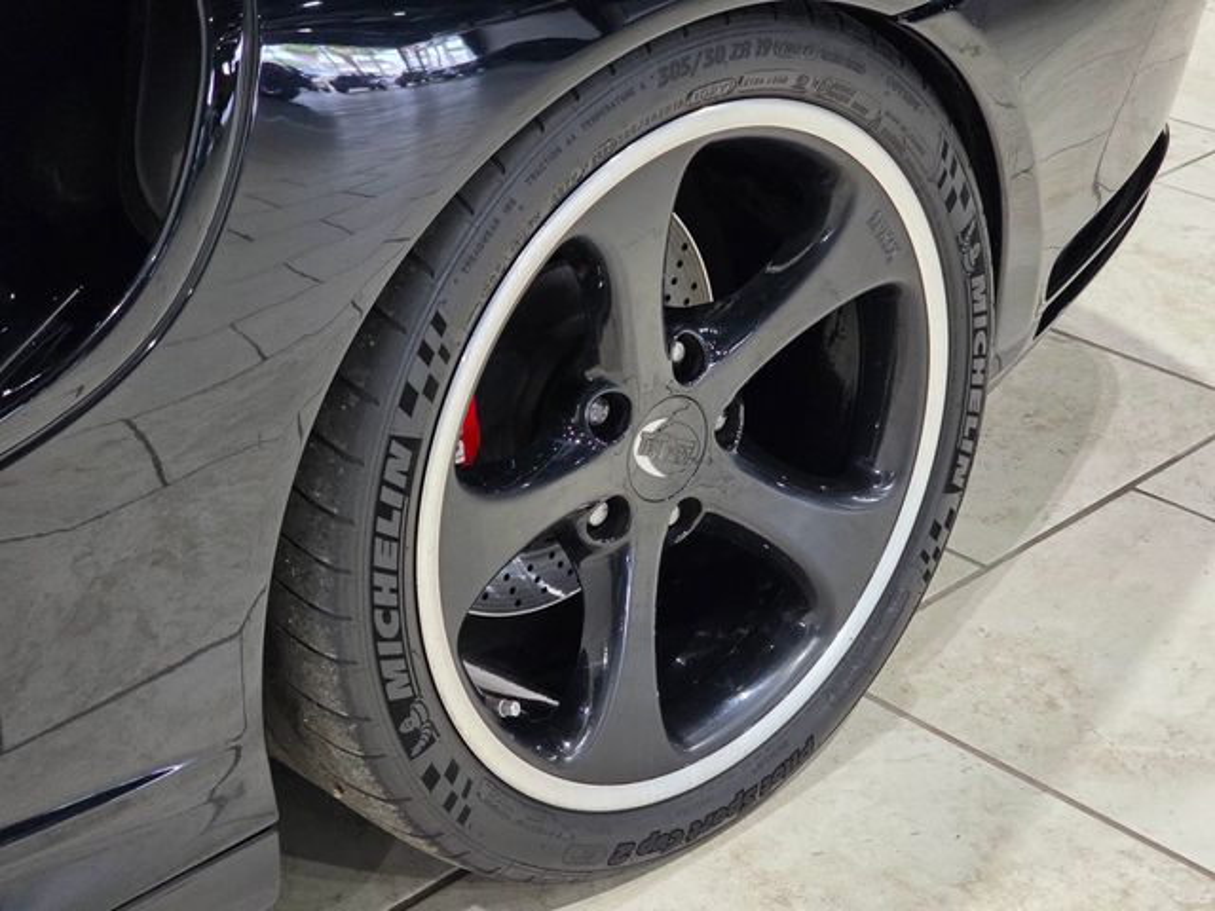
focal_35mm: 69
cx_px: 608
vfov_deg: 21.3
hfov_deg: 28.2
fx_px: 2422
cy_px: 456
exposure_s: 1/120
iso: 500
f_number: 2.4
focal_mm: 7.9
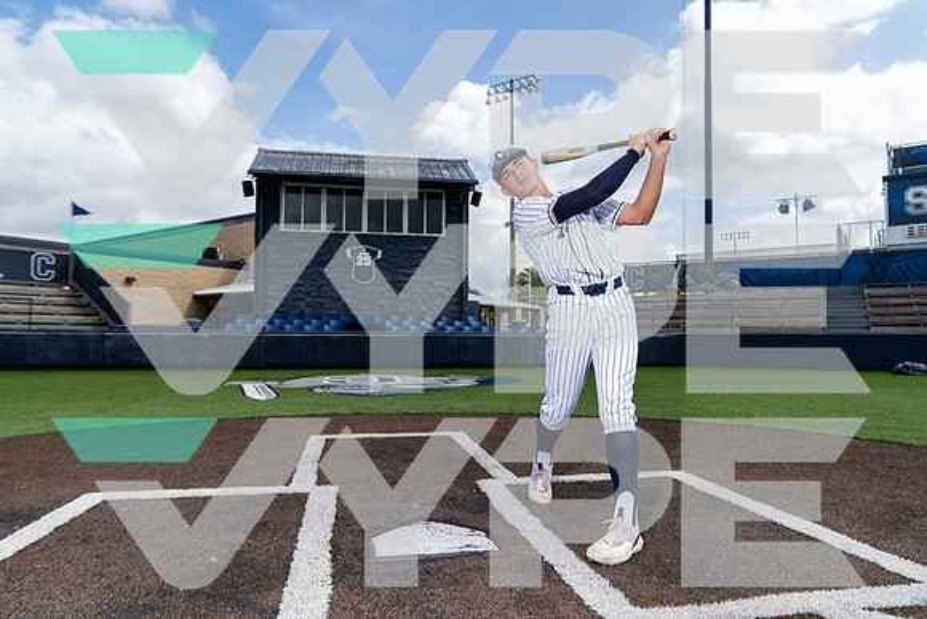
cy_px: 310
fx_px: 618
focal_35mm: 24
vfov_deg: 53.2
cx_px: 464
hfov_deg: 73.7
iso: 250
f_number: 4
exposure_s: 1/1250
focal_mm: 24
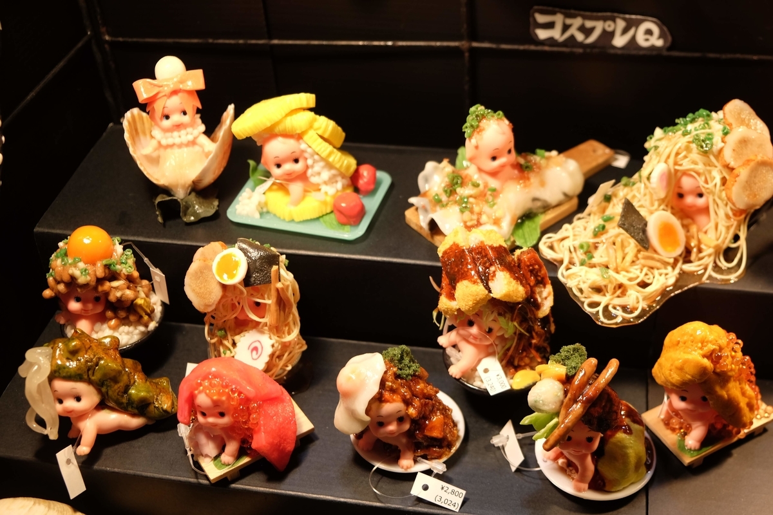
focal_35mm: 45
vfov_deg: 29.9
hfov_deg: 43.6
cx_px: 386
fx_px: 966
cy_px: 258
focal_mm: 30.2
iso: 320
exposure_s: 1/60
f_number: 3.6
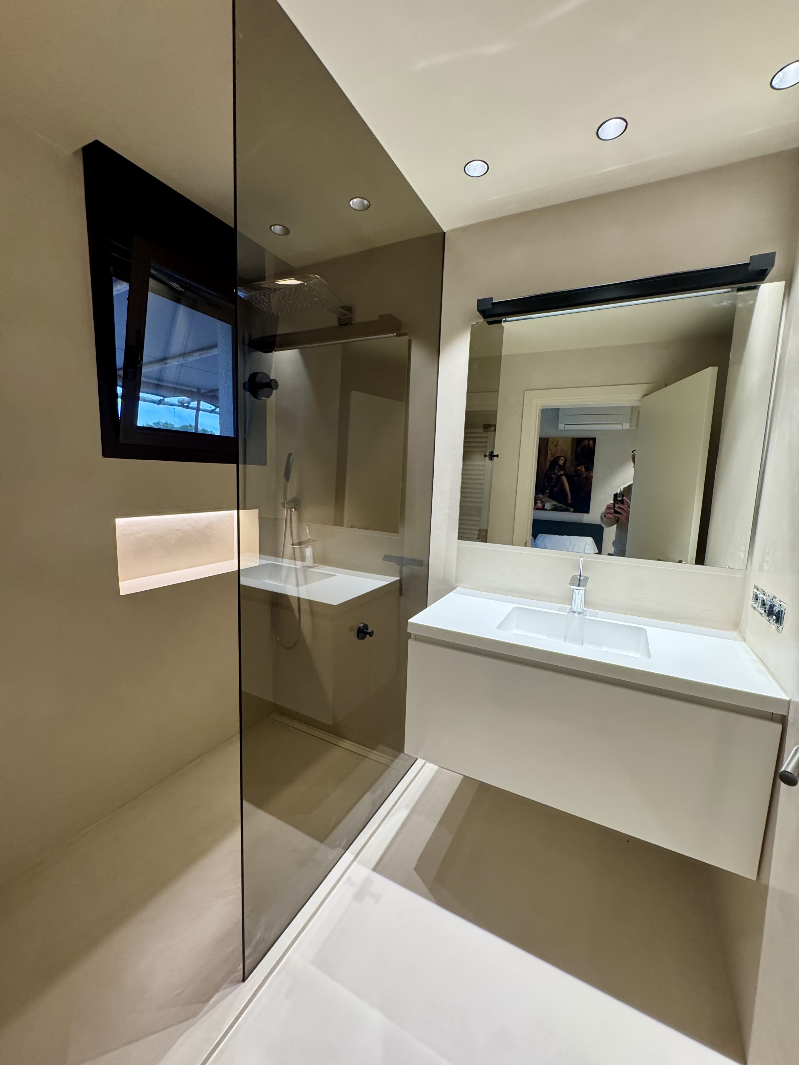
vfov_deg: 102.1
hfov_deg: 85.7
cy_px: 532
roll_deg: -2.0
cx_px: 400
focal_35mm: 14
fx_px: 431
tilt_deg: -7.3
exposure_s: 1/100
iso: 320
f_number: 2.2
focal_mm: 2.22
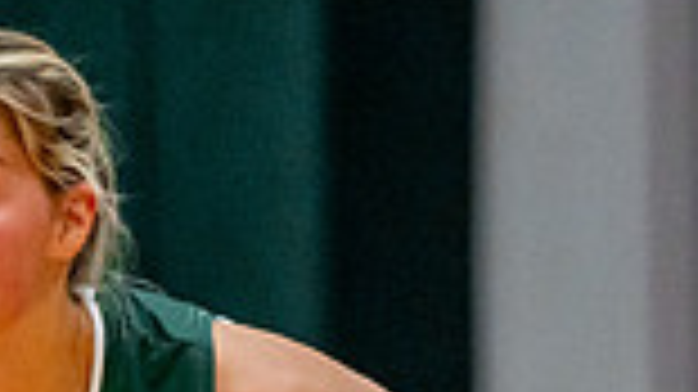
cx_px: -17
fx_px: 19609
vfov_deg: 1.1
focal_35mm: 1060
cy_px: 989
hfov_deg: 2.0
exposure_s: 1/1000
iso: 2000
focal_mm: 200
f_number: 2.8
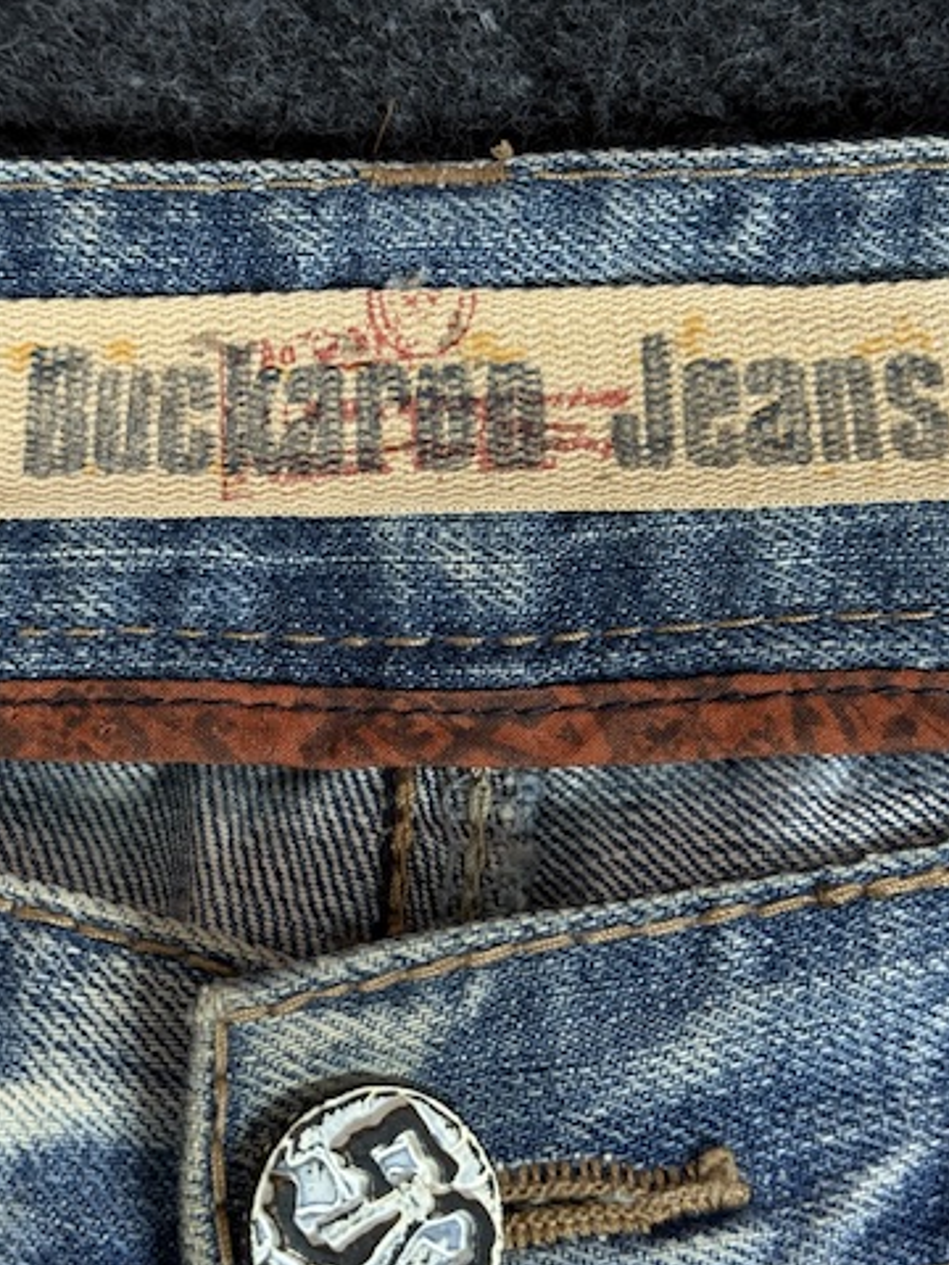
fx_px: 2339
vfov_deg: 30.2
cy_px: 532
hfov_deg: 22.9
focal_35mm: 64
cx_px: 443
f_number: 1.78
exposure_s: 1/50
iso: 125
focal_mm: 6.76
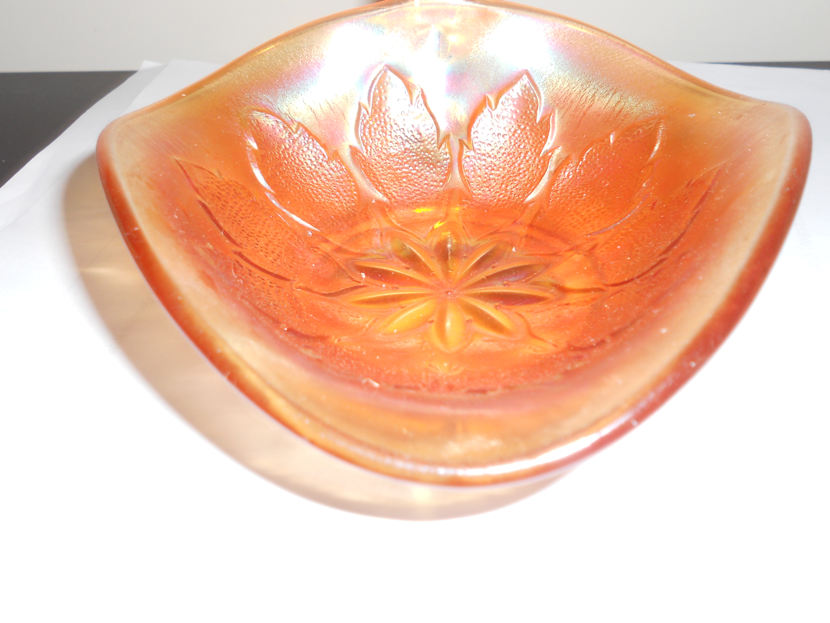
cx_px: 352
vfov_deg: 35.8
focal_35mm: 40
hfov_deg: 46.6
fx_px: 959
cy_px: 247
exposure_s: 1/25
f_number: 3.5
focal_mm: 5.8
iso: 80
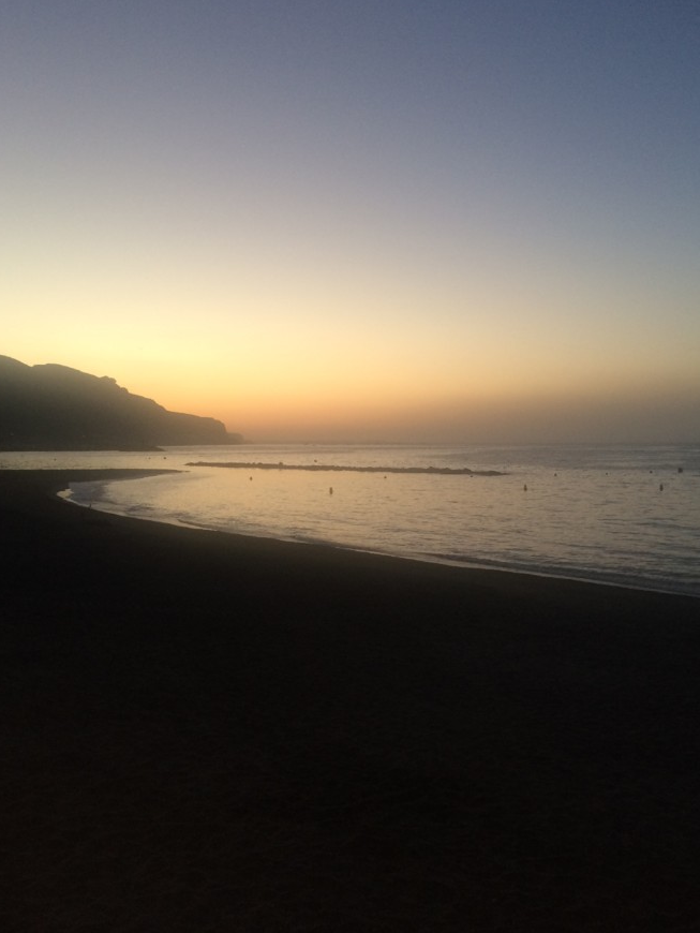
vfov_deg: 56.8
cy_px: 453
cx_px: 357
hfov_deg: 44.2
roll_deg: +0.8
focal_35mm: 32
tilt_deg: -2.8
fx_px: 862
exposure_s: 1/33
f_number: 2.2
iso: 64
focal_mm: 4.15
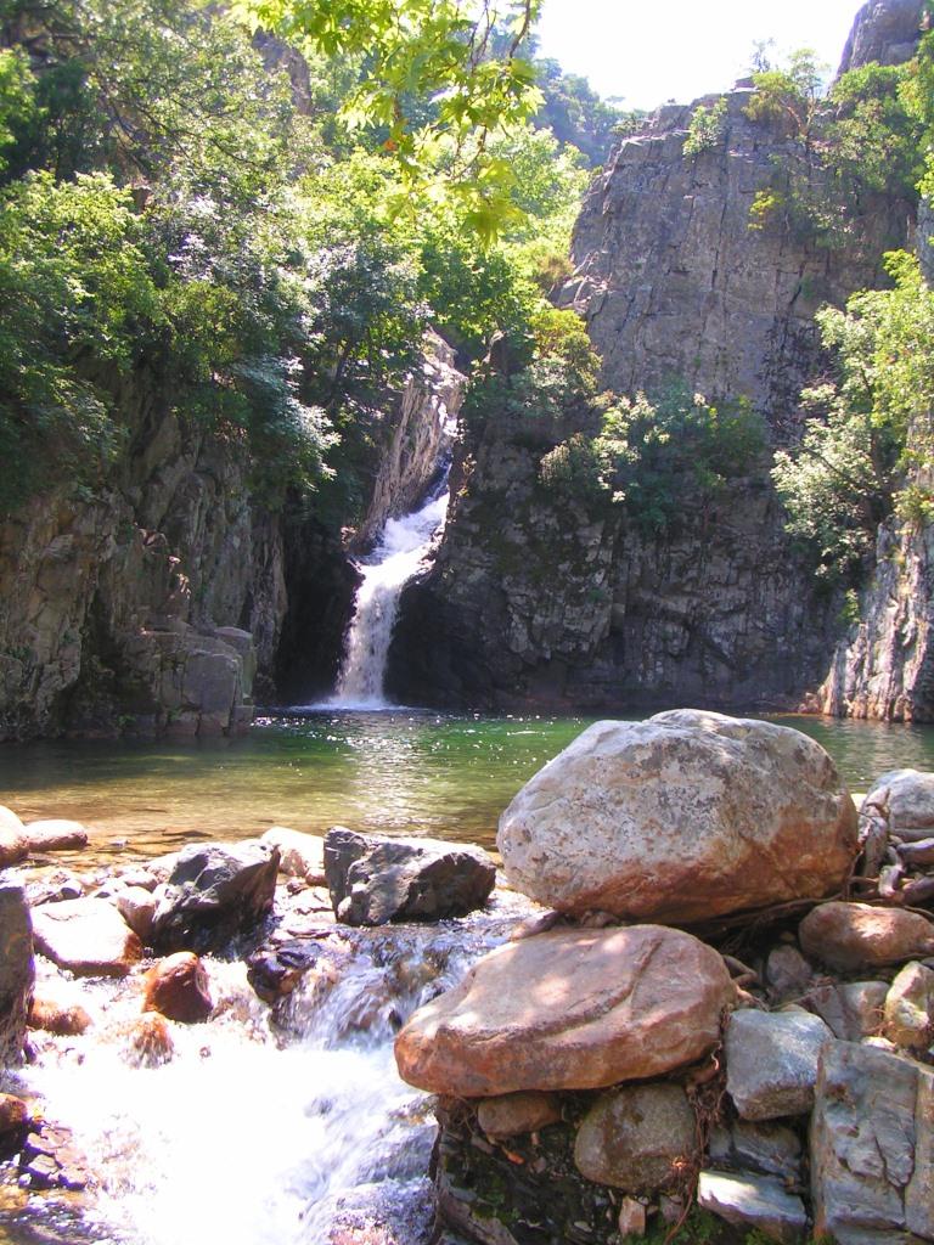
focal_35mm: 38
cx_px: 467
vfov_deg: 49.0
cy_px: 622
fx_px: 1367
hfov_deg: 37.7
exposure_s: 1/100
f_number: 4.5
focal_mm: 5.8
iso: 50
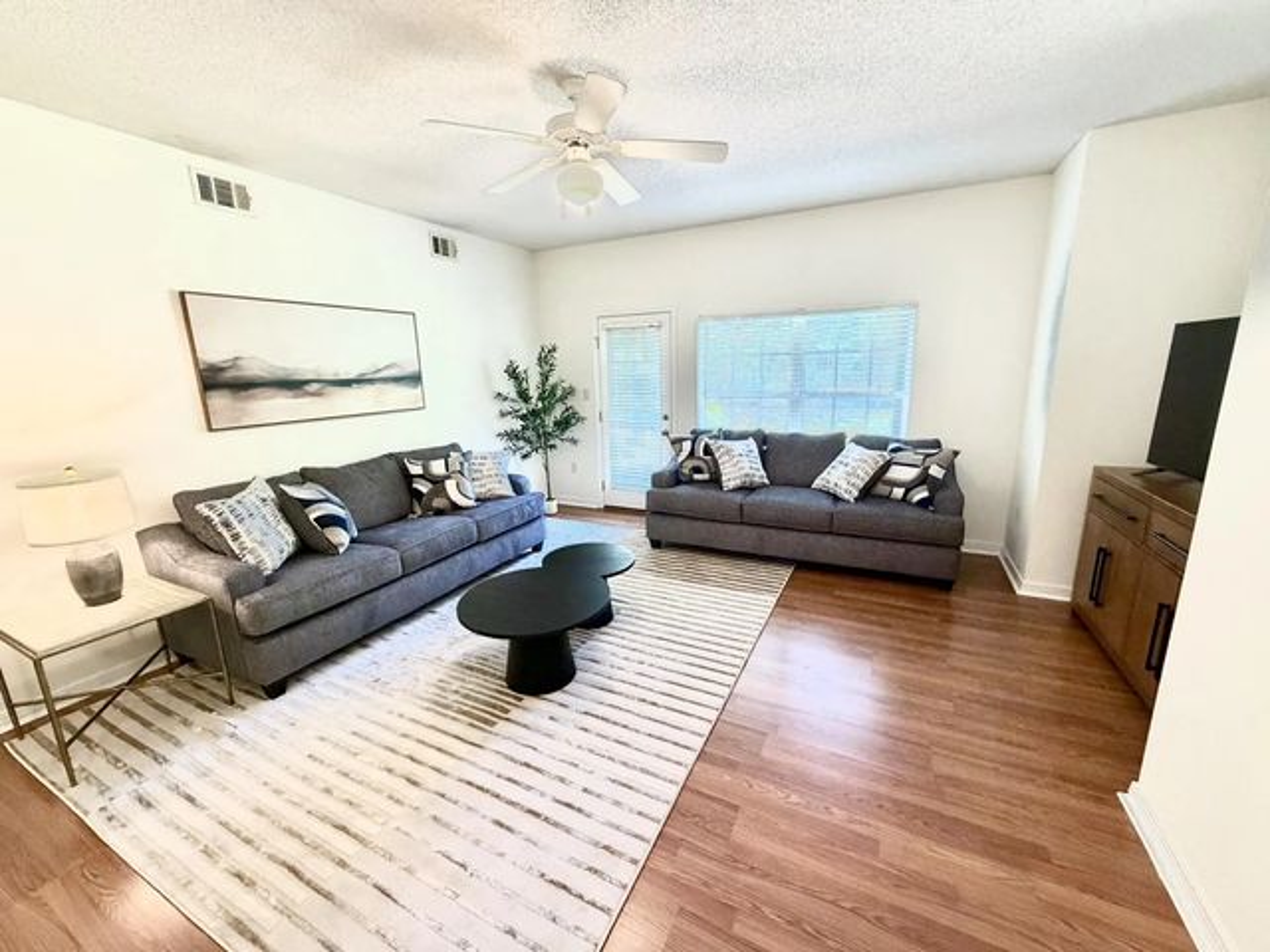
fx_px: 514
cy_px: 476
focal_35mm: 14
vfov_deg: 85.7
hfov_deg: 102.1
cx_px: 635
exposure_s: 1/60
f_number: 2.2
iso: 320
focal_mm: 2.22
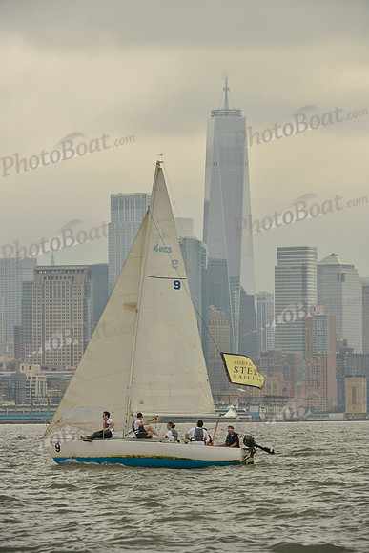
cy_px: 276
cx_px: 184
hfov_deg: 6.9
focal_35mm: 200
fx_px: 3073
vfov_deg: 10.3
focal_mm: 200
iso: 400
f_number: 9
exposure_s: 1/1250
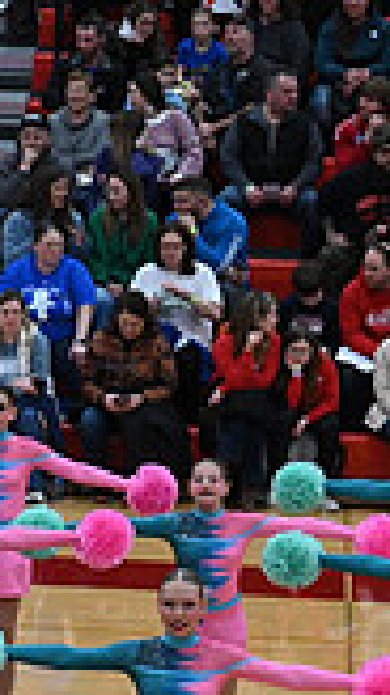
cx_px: -708
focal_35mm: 259
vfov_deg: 8.3
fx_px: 4771
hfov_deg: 4.5
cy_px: 621
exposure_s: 1/400
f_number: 4
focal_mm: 70
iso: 4000
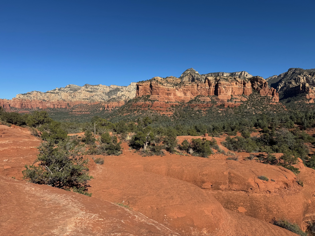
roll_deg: -1.0
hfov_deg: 71.6
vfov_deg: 56.8
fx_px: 218
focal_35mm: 24
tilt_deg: -2.5
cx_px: 158
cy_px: 118
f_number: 1.78
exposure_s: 1/5348
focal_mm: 6.76
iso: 80
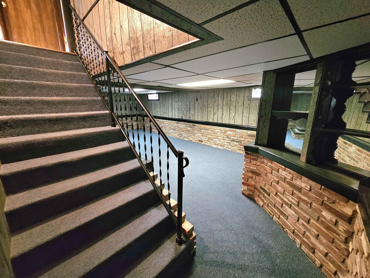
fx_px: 139
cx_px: 185
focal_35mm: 13
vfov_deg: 89.9
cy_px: 139
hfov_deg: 106.2
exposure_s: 1/24
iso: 1000
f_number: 2.2
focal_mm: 2.2
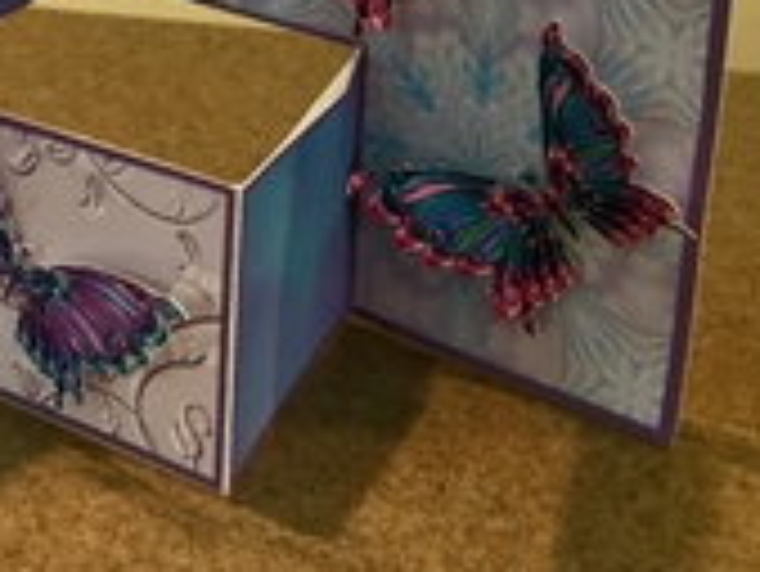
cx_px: -76
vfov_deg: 18.1
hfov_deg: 23.7
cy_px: -128
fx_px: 1692
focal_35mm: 77
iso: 160
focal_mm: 4.15
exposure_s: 1/33
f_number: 2.2
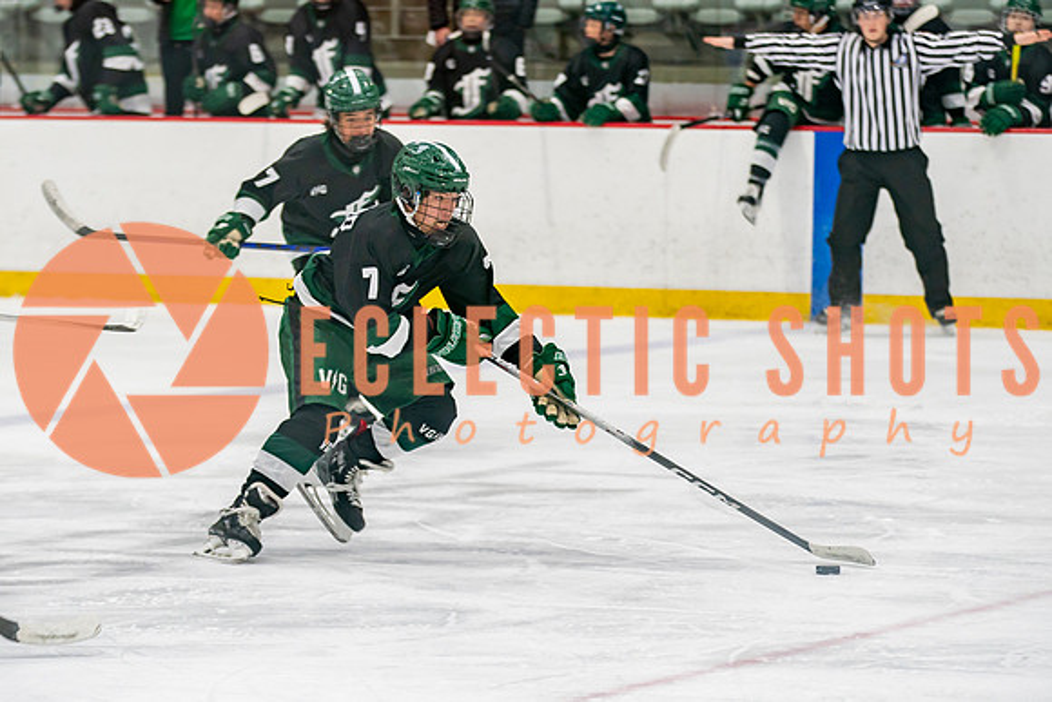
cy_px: 307
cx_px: 457
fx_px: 6044
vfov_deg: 6.6
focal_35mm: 207
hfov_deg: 9.9
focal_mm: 135
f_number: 3.2
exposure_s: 1/640
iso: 640
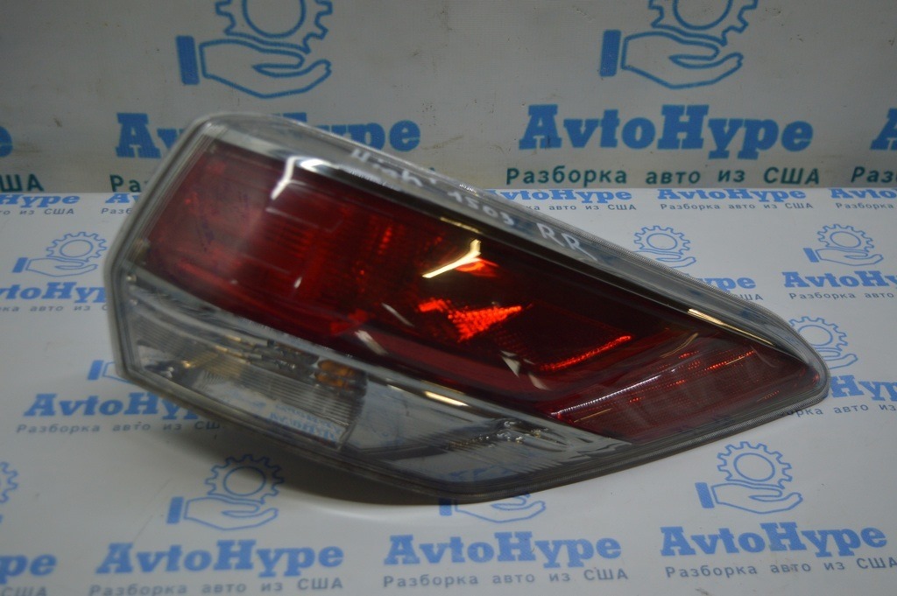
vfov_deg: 30.8
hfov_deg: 45.0
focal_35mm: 44
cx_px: 448
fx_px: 1083
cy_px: 298
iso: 400
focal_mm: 29
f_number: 4.2
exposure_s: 1/200
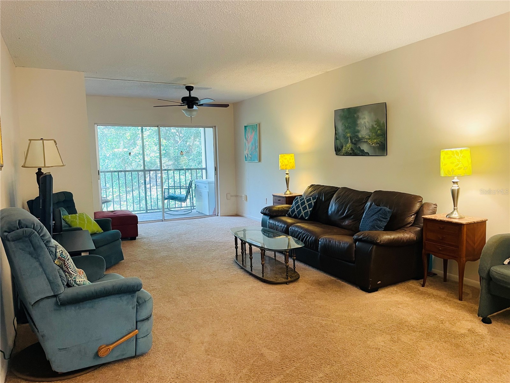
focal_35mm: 26
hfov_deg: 67.3
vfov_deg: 53.1
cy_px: 192
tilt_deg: -6.2
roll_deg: +1.3
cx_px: 255
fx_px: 383
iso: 160
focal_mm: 4.2
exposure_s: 1/60
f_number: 1.6
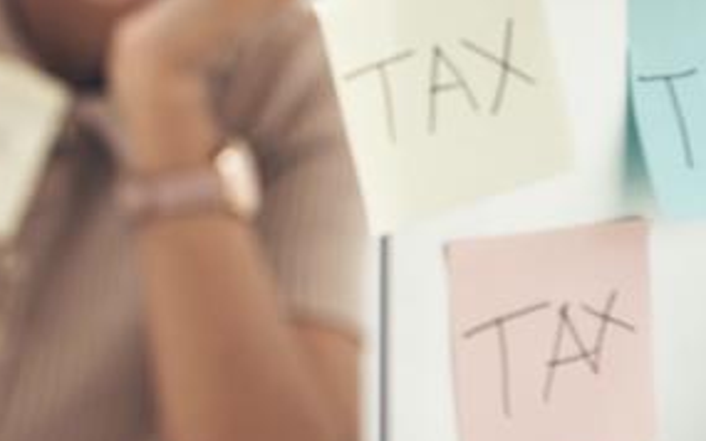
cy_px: -9
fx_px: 4732
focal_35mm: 246
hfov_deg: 8.4
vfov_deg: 5.3
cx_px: -188
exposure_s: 1/250
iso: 100
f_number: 2.2
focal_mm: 85
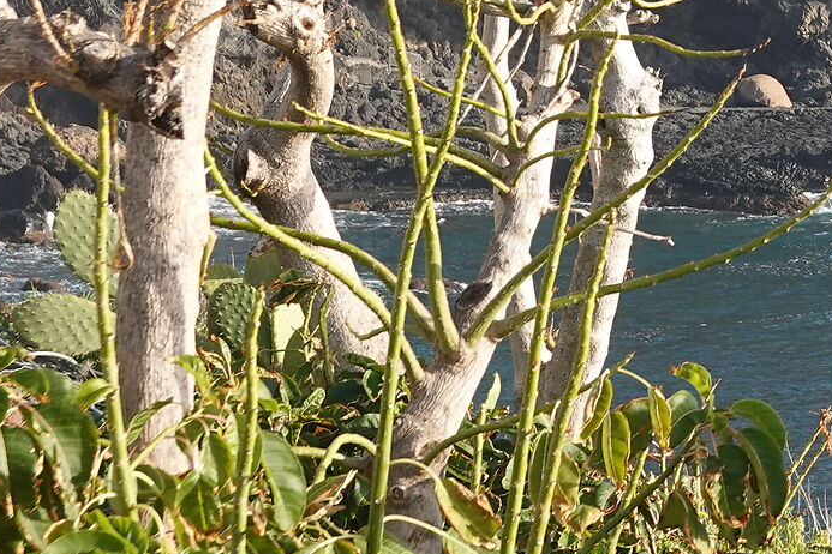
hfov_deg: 8.5
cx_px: 1040
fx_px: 5523
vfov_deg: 5.7
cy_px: -128
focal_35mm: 239
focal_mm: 25.34
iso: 100
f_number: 4.5
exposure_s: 1/250
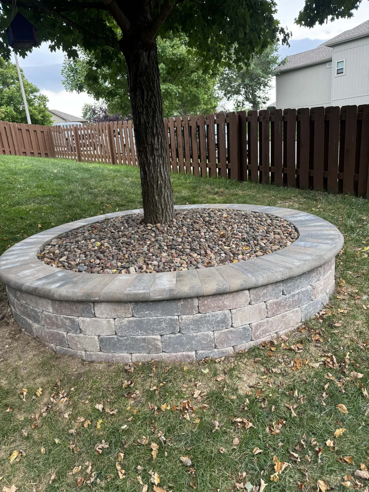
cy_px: 246
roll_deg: +5.1
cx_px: 184
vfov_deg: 71.6
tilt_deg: -16.6
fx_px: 341
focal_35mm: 24
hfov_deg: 56.8
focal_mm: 6.76
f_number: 1.78
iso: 80
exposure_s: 1/121
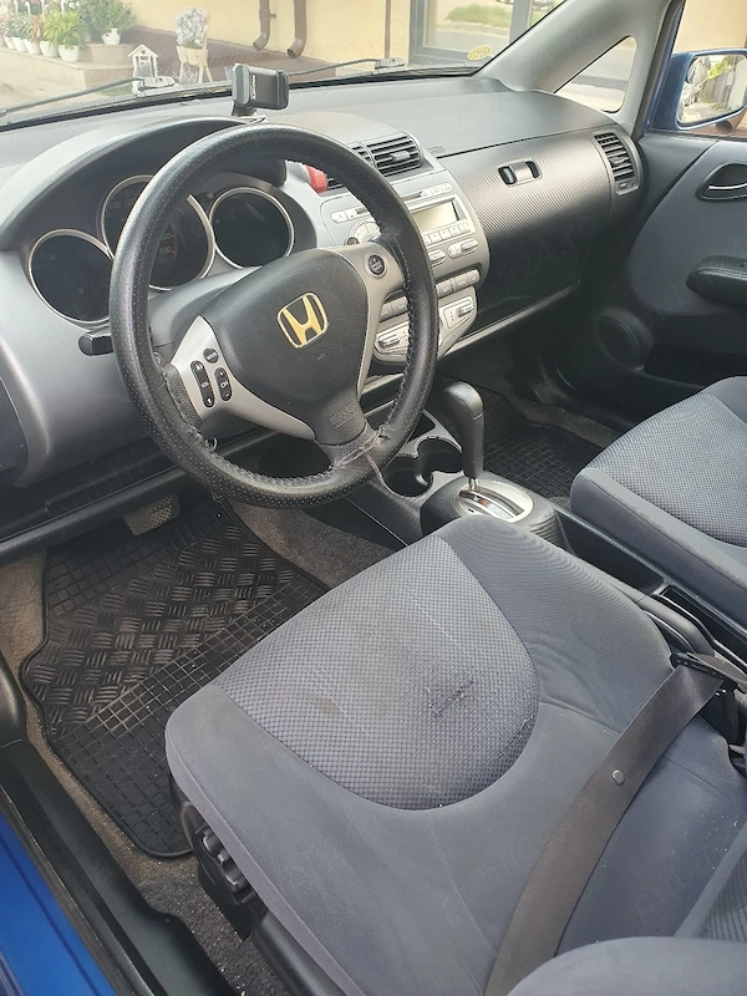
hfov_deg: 53.1
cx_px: 374
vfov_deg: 67.3
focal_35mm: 26
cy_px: 498
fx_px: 748
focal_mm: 4.32
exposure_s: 1/100
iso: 100
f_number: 2.4
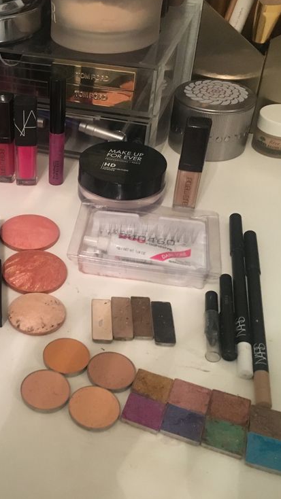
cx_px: 30
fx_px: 569
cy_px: 245
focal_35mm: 43
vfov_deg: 47.4
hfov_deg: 26.8
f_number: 2.2
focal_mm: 4.15
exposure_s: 1/20
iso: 200
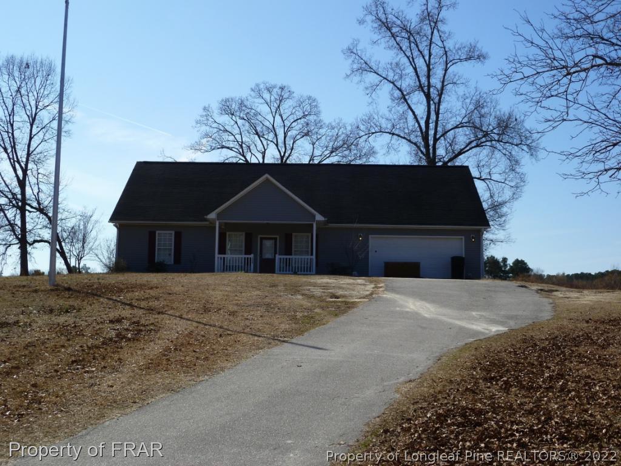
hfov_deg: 42.9
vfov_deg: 32.9
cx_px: 310
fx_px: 789
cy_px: 233
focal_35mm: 44
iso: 80
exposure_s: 1/800
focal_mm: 7.9
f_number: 3.8
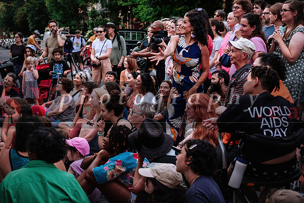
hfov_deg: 26.0
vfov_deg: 17.5
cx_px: 152
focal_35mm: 78
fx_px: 659
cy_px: 102
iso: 400
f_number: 4
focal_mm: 52
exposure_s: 1/500
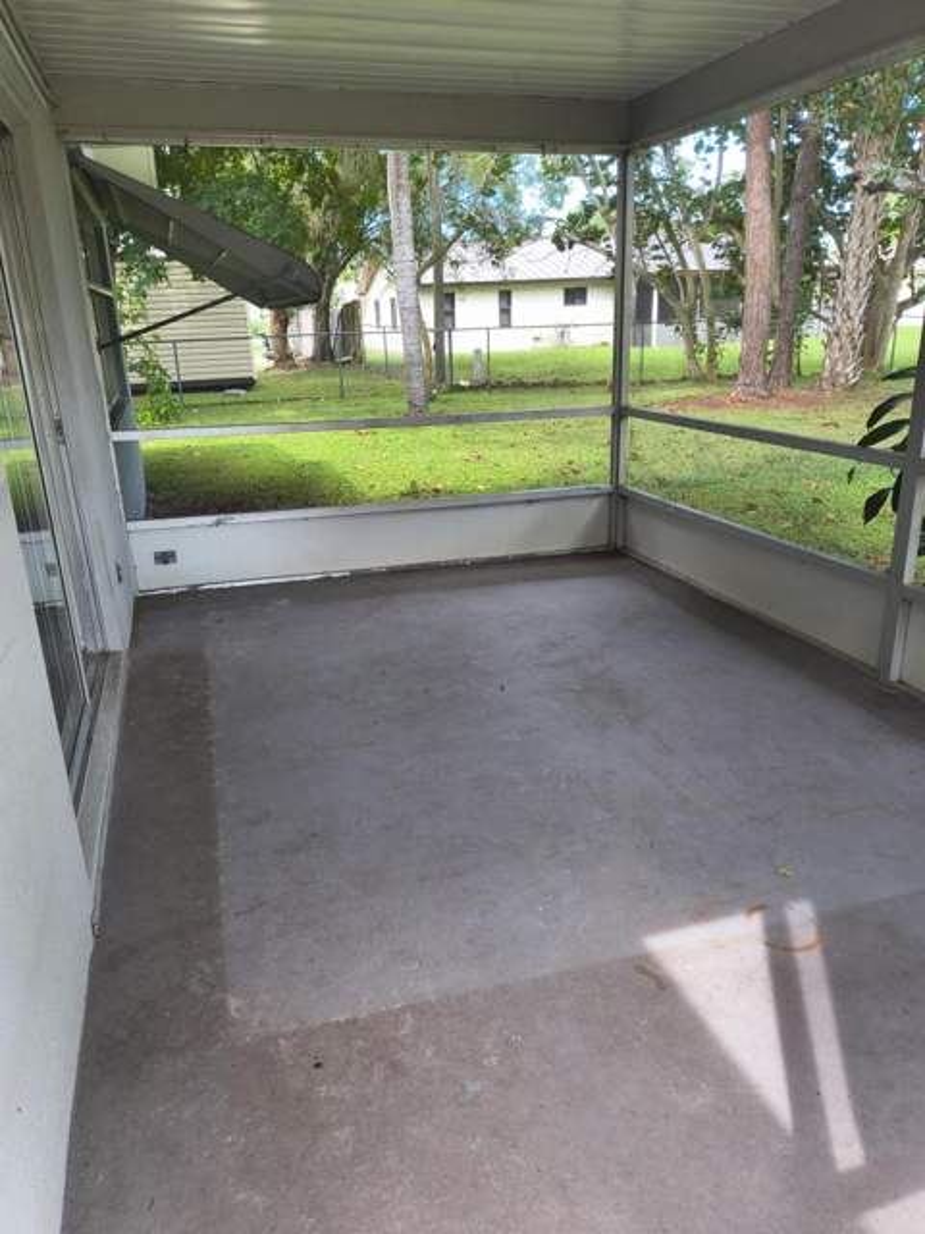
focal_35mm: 25
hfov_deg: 54.9
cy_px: 617
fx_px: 891
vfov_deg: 69.4
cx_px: 462
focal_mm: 4.68
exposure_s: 1/100
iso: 111
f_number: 1.7
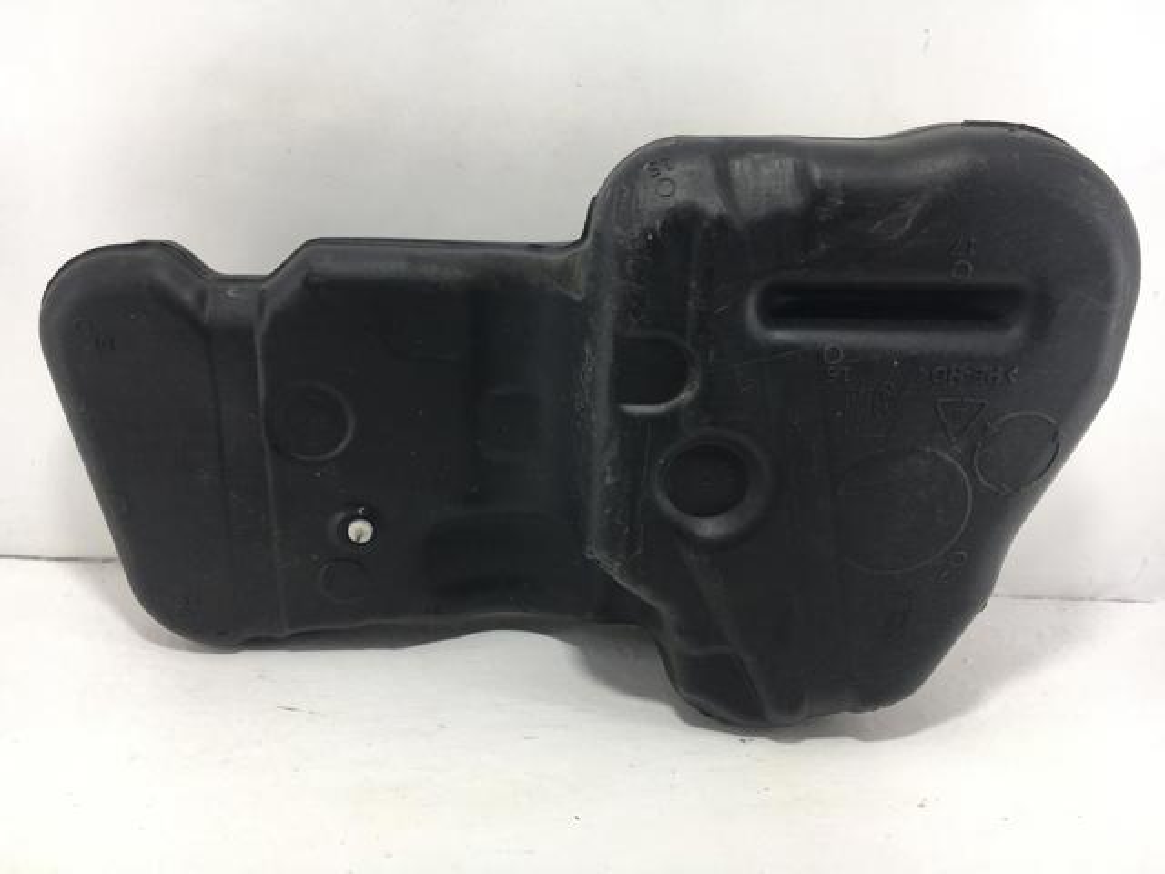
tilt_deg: -24.0
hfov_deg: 61.7
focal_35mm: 29
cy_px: 437
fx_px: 976
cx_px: 582
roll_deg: -2.4
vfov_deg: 48.2
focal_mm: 4.15
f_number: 2.2
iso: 25
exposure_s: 1/221
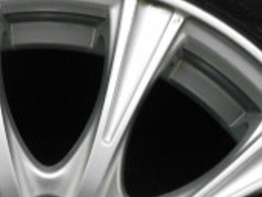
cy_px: 320
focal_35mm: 188
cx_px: 51
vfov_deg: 7.7
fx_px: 1425
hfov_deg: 10.5
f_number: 4
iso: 280
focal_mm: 9
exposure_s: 1/30
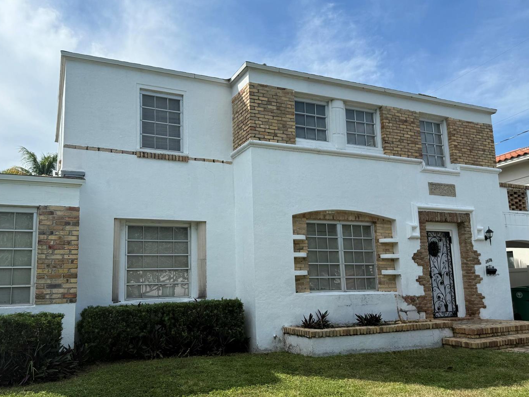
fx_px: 428
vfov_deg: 49.7
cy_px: 217
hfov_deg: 63.2
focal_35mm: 28
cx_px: 230
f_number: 1.78
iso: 80
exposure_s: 1/4405
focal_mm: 6.76
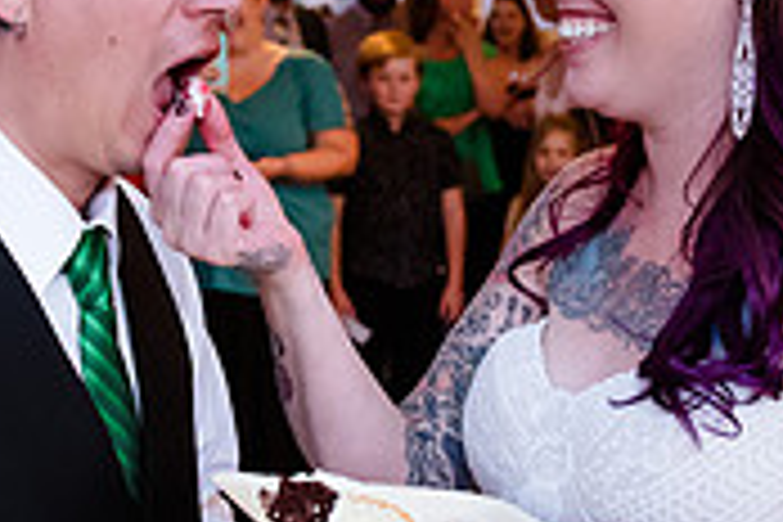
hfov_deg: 24.7
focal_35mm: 82
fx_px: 1783
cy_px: 187
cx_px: 279
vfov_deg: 16.6
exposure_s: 1/250
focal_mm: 24
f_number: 3.5
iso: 3200
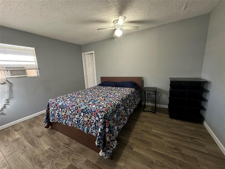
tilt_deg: -10.7
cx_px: 112
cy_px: 84
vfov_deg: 85.7
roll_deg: +3.4
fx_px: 91
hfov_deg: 102.1
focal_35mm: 14
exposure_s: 1/60
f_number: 2.2
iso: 400
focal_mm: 2.22
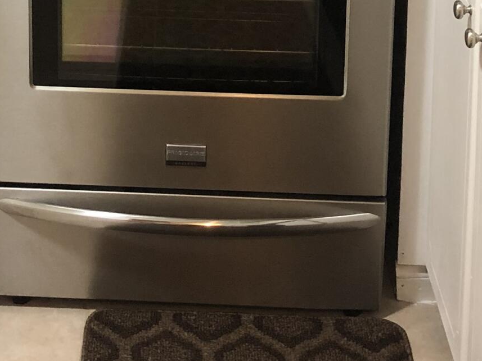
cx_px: 73
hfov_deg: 19.7
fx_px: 1365
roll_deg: +0.8
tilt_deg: -11.5
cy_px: -207
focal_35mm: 98
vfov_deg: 14.0
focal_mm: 4
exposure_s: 1/15
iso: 40
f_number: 1.8
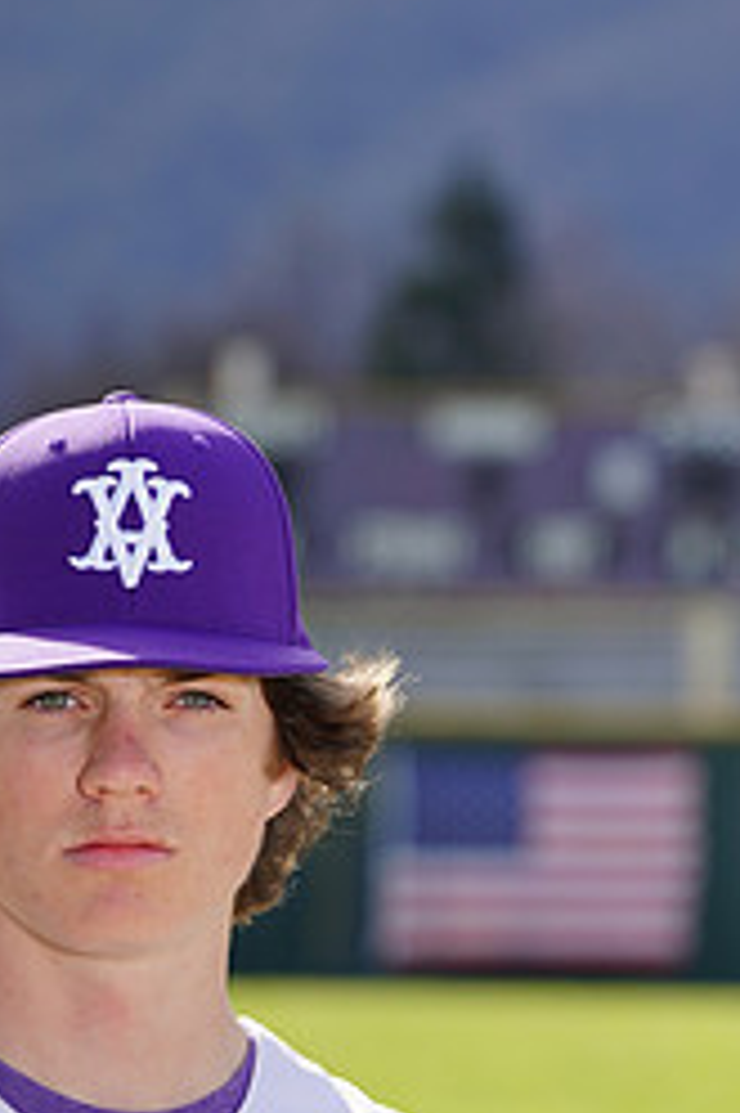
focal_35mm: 475
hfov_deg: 2.9
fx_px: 14665
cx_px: 105
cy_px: 1266
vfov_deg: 4.3
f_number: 8
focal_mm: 203
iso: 100
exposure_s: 1/250
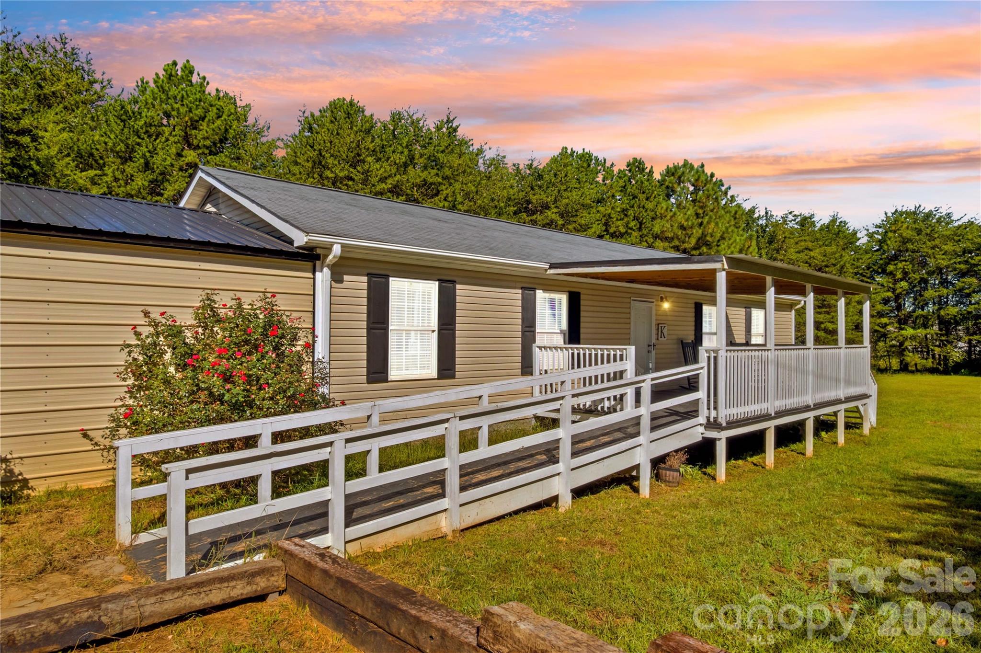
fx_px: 599
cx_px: 490
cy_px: 326
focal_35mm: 22
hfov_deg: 78.6
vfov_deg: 57.2
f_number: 2.8
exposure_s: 1/2000
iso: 130
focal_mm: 8.38
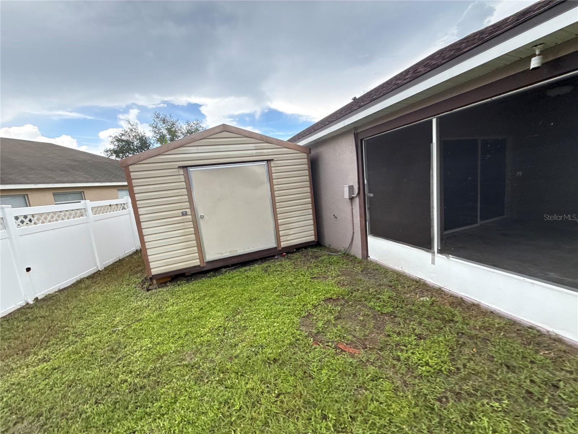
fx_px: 234
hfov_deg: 102.1
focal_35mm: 14
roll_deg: +5.7
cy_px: 217
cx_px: 289
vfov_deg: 85.7
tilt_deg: -6.1
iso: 50
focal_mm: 2.22
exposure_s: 1/113
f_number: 2.2
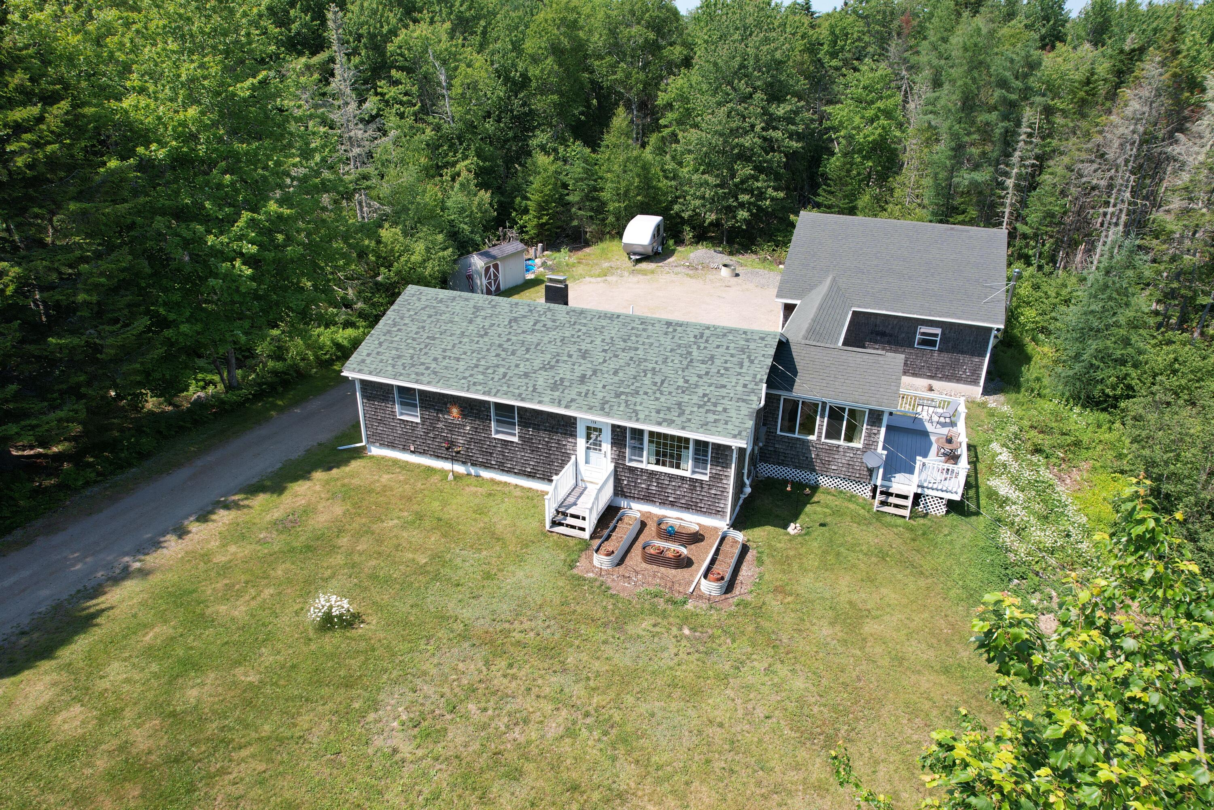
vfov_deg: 57.2
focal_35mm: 22
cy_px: 405
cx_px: 607
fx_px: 742
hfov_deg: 78.6
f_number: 2.8
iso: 100
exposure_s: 1/1000
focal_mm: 8.38
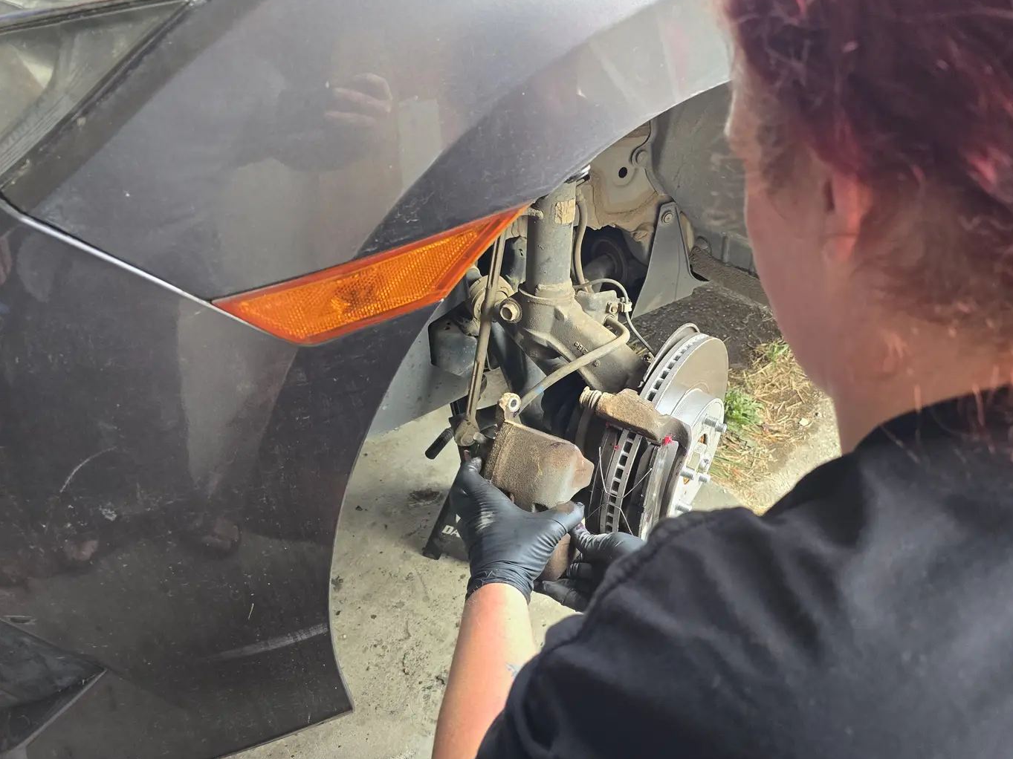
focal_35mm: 27
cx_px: 594
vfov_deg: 51.3
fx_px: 790
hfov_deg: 64.9
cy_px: 380
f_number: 1.7
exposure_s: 1/120
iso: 320
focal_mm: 6.3
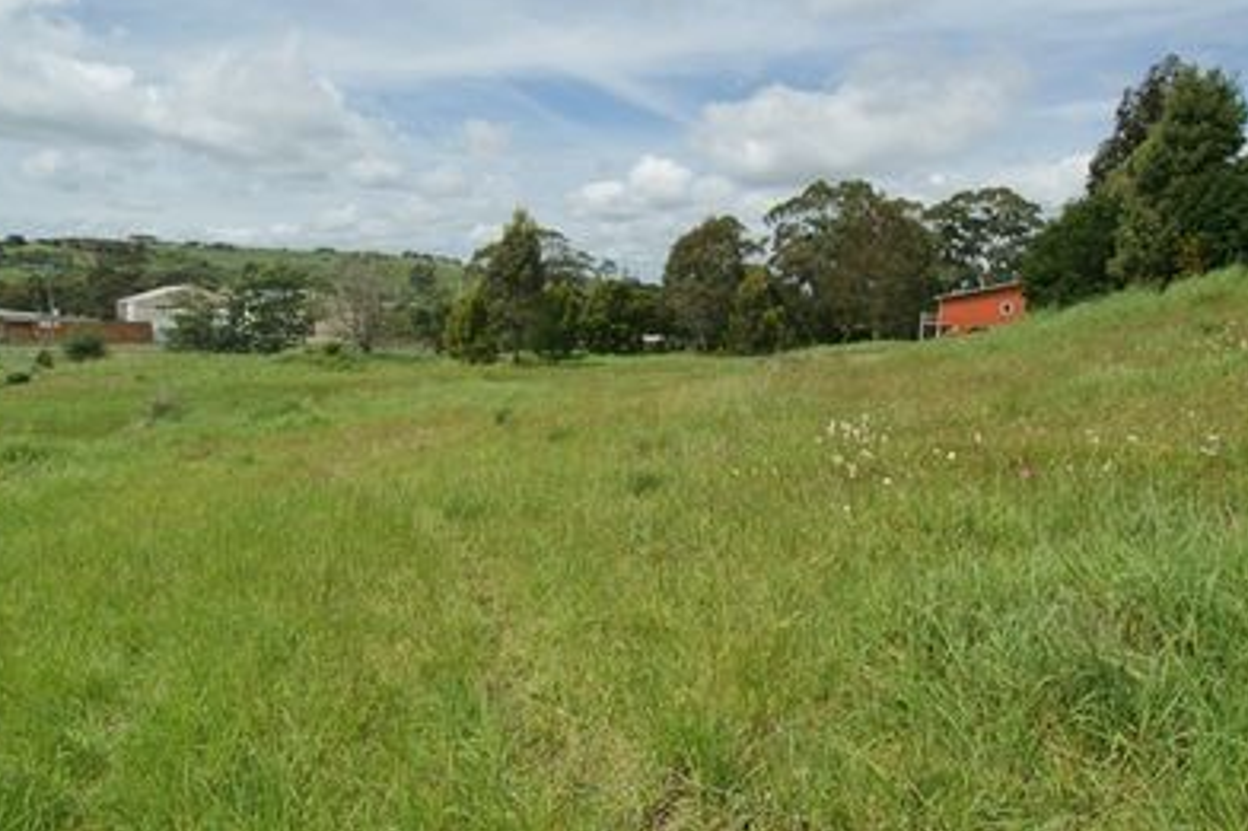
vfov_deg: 67.1
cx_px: 700
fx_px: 624
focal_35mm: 18
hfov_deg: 89.6
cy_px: 466
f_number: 11
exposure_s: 1/125
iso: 100
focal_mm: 10
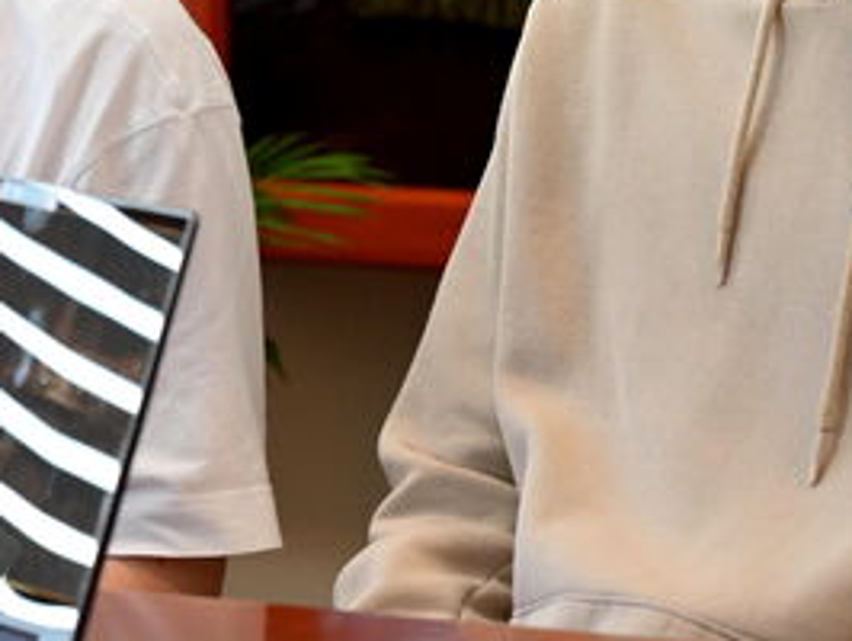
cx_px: -77
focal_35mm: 318
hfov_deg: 6.2
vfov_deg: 4.7
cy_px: -40
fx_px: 7834
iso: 720
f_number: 4
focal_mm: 110
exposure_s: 1/60
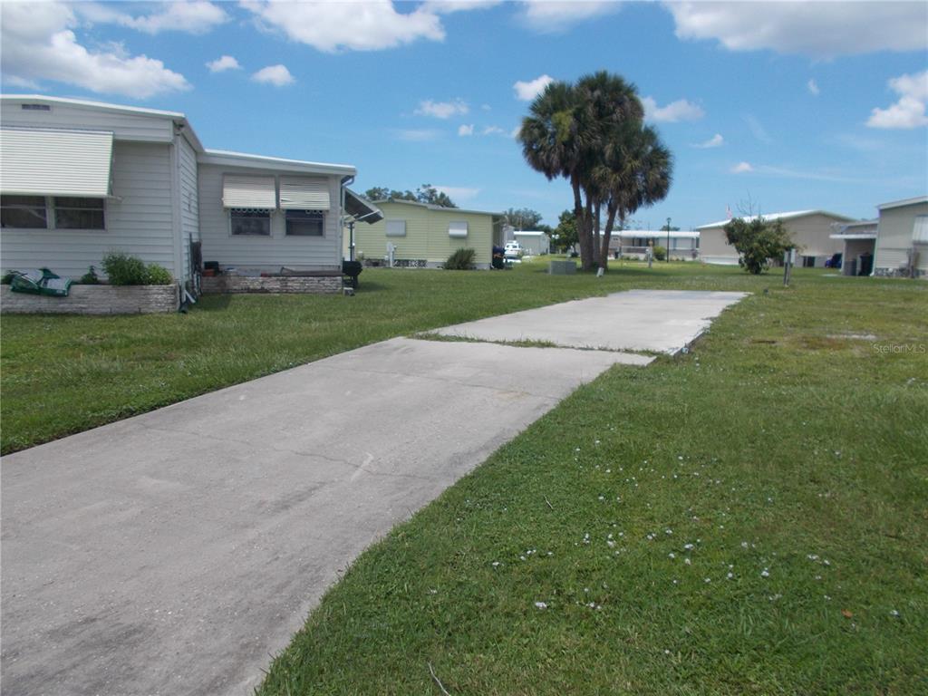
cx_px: 464
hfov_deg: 67.3
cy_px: 348
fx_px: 697
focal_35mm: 26
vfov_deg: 53.1
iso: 80
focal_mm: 4.6
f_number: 8
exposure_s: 1/200
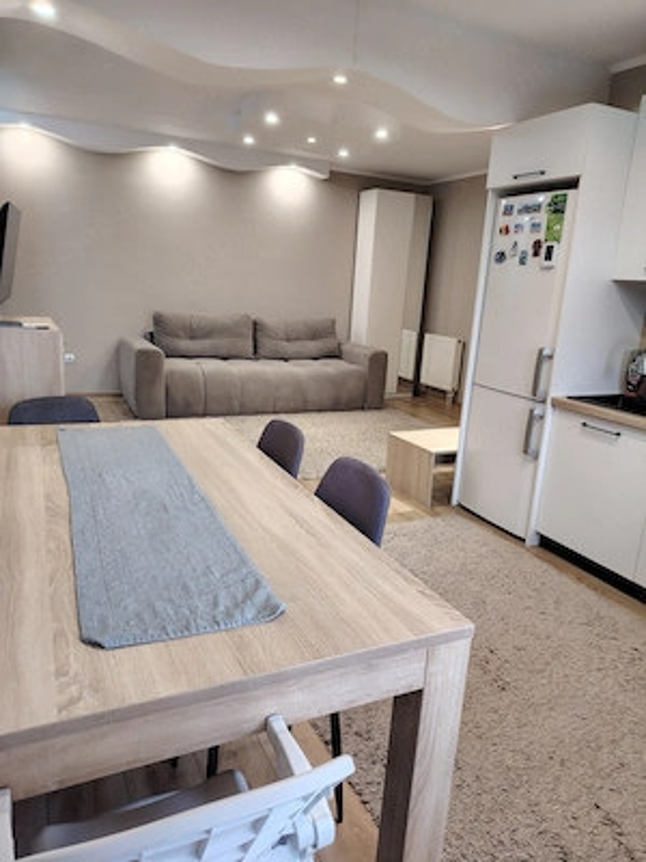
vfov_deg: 71.6
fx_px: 597
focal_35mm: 24
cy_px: 431
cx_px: 323
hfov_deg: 56.8
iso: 672
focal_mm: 5.25
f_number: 1.75
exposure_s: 1/33.3
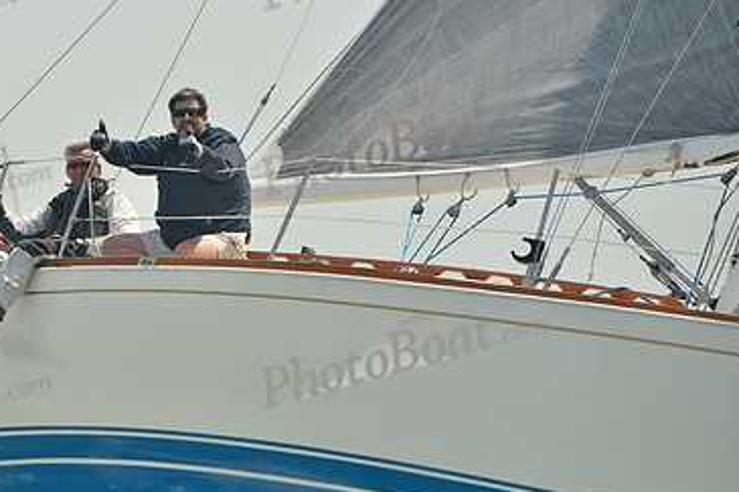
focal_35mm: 318
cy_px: 278
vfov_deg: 4.3
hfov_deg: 6.5
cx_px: 158
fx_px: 6525
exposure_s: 1/1250
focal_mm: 200
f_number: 6.3
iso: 200
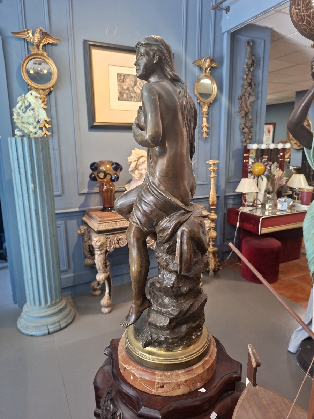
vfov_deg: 73.9
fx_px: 278
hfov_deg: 58.9
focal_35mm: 23
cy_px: 210
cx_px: 157
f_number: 1.8
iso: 320
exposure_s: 1/40
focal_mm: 5.54
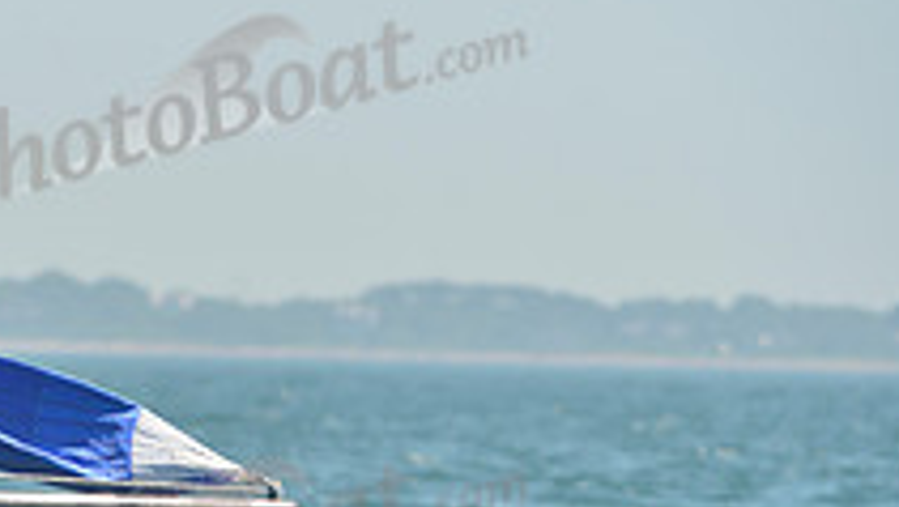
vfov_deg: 1.6
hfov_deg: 2.9
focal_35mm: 748
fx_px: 17842
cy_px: 386
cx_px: -290
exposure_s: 1/1000
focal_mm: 260
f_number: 6.3
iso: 280
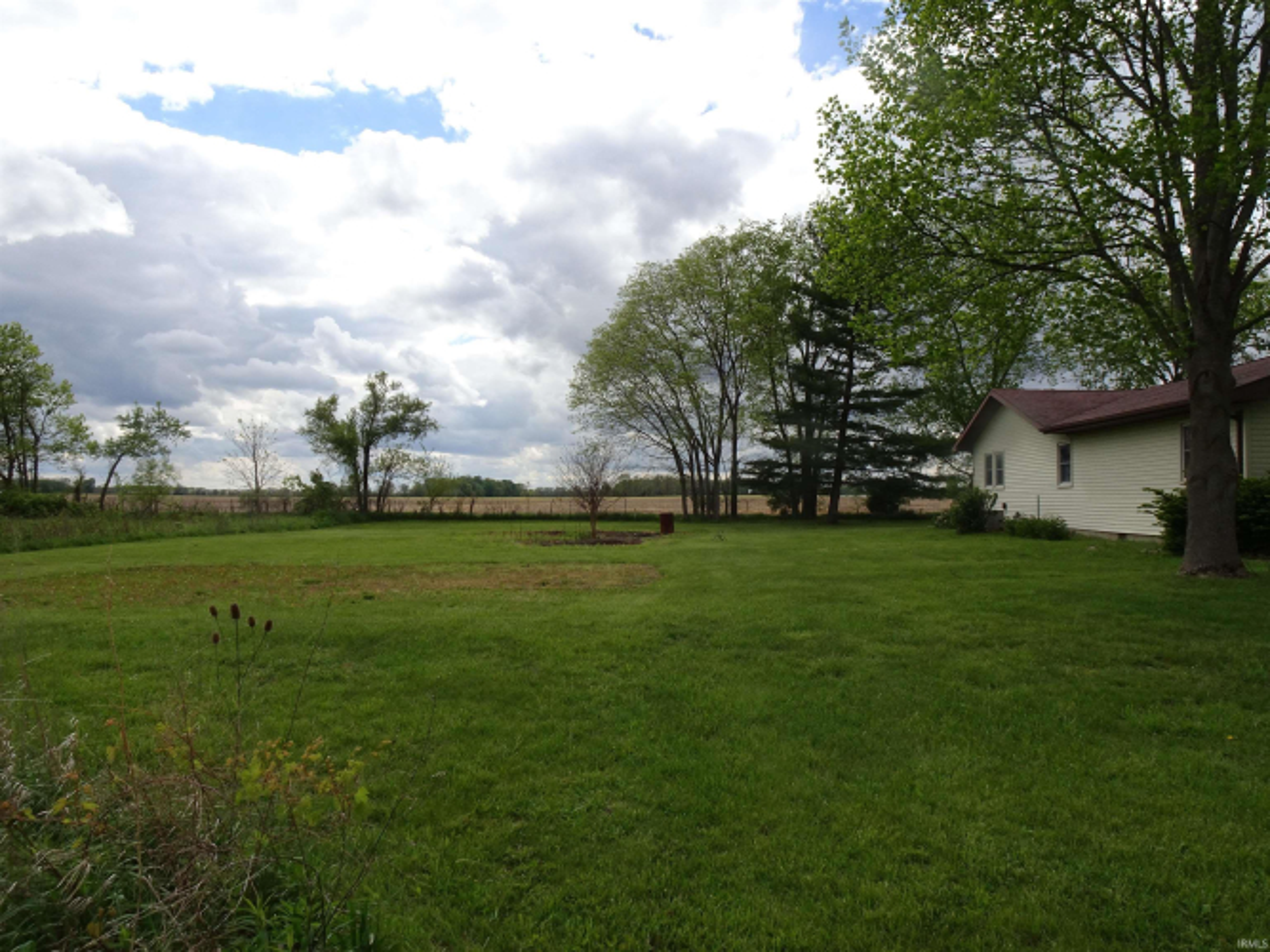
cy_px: 476
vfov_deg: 56.8
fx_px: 880
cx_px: 635
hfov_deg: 71.6
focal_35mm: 24
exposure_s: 1/320
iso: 80
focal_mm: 4.1
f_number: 6.3
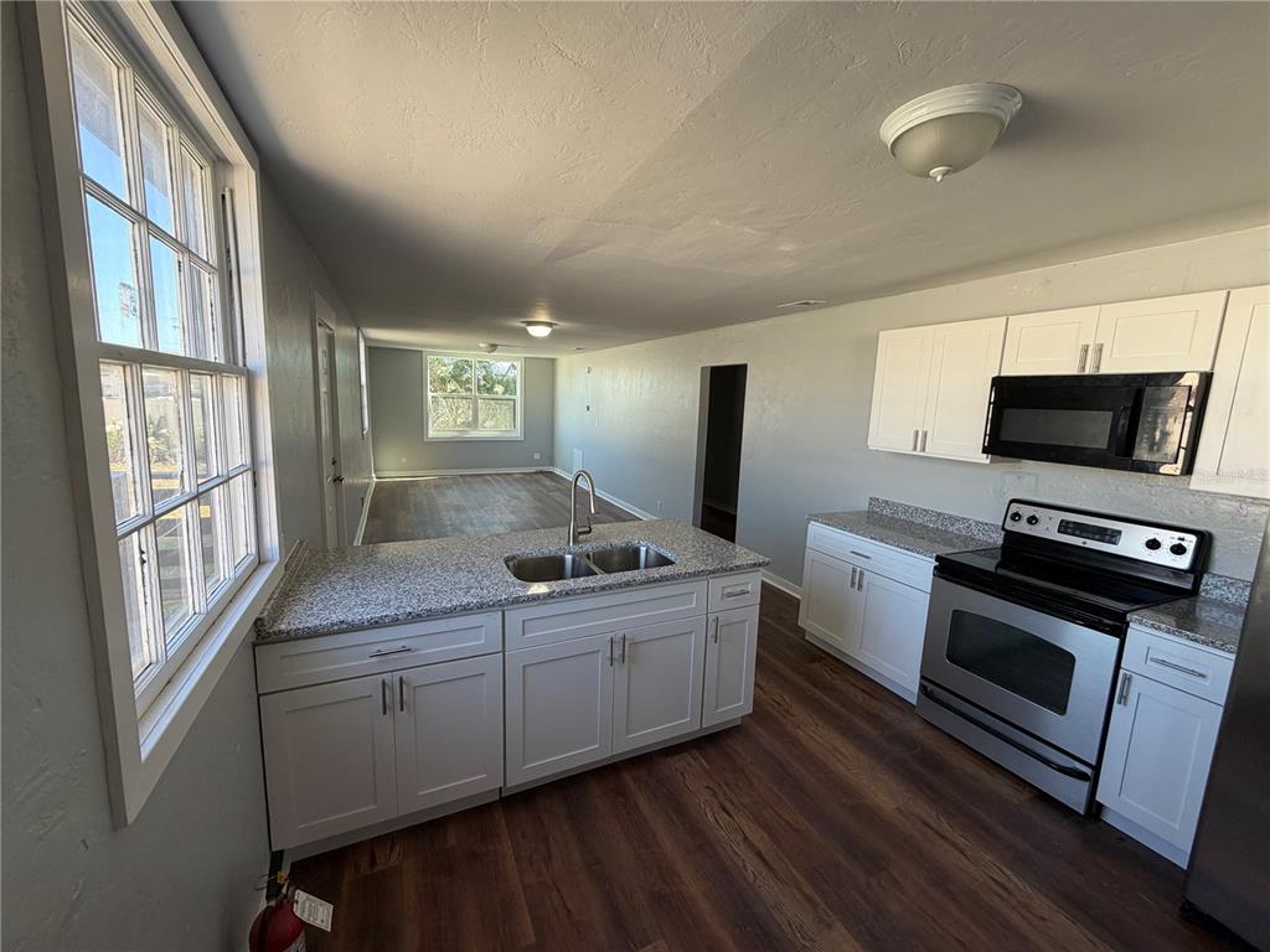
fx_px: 514
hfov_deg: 102.1
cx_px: 635
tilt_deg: -8.3
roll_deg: -2.1
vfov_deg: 85.7
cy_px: 476
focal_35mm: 14
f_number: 2.2
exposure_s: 1/121
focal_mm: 2.22
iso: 125
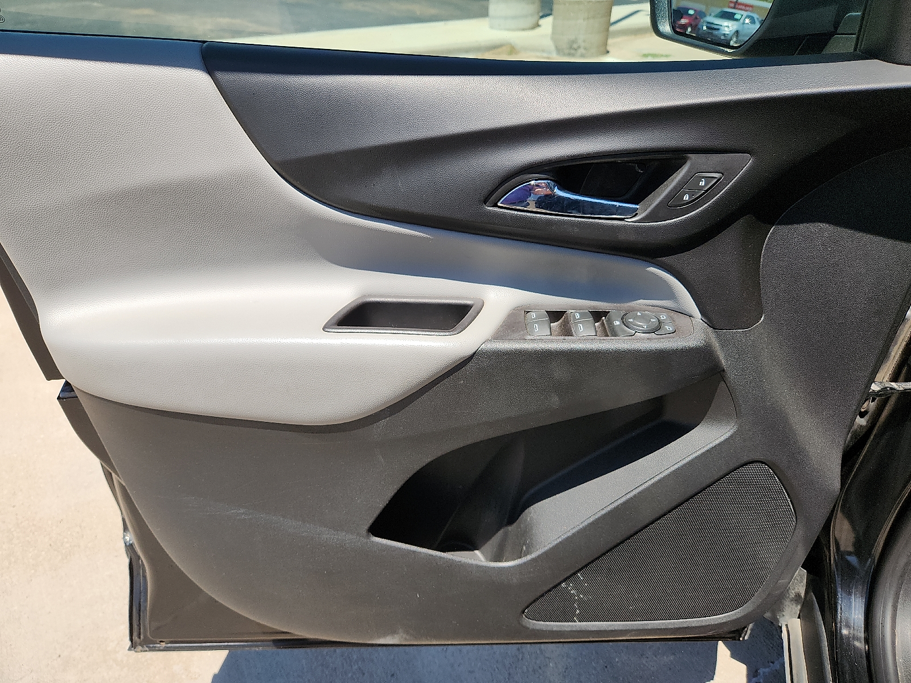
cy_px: 342
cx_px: 456
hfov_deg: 73.9
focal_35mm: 23
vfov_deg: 58.9
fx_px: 605
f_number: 1.8
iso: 50
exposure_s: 1/909
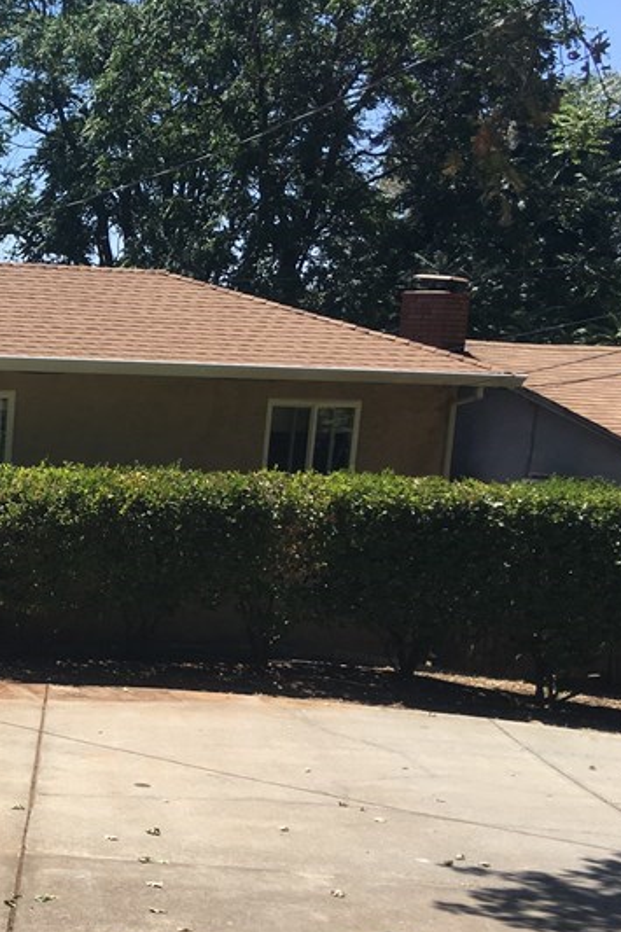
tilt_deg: -8.8
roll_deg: -3.8
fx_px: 1502
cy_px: 556
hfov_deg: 20.9
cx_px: -224
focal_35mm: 58
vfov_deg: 34.4
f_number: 2.2
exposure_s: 1/1068
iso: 25
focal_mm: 4.15
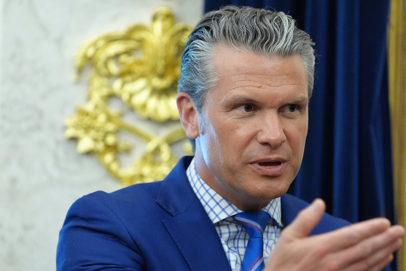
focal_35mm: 300
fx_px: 3385
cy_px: 136
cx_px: 203
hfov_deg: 6.9
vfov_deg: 4.6
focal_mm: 200
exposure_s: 1/200
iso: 5000
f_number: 2.8
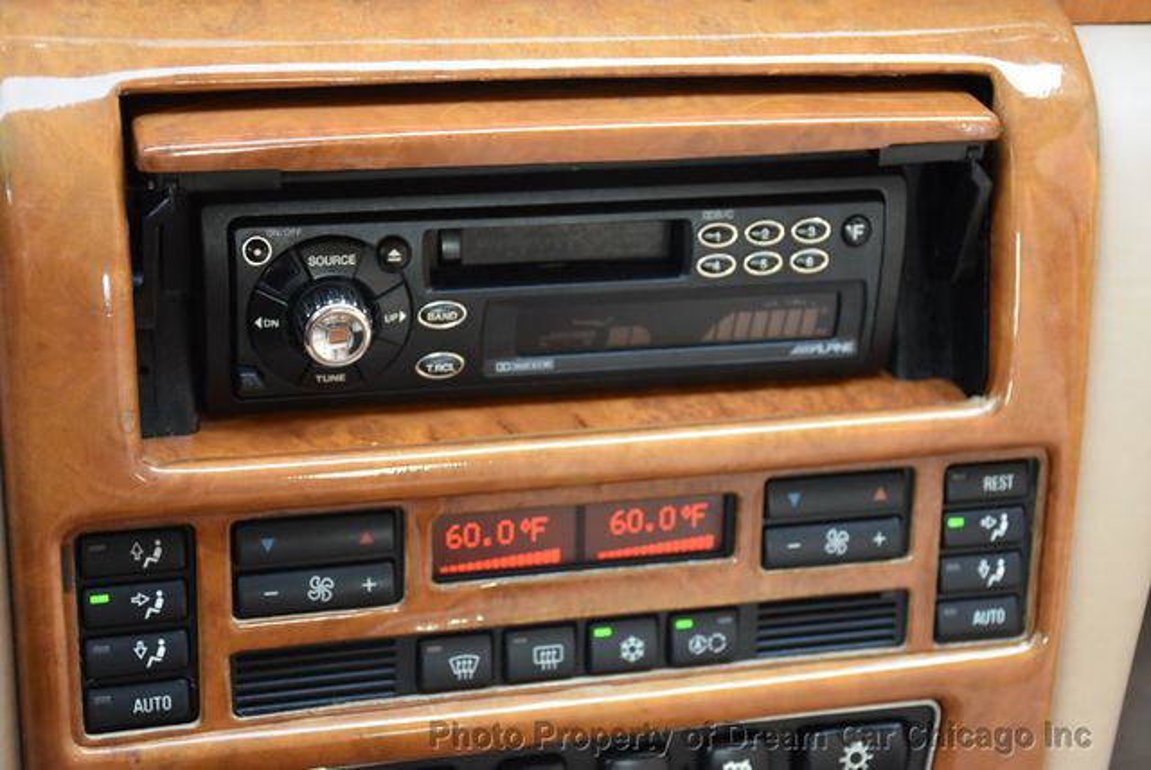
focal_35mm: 68
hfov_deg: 29.8
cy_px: 385
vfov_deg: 20.2
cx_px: 576
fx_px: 2160
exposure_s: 1/100
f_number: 4.8
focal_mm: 45
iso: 800
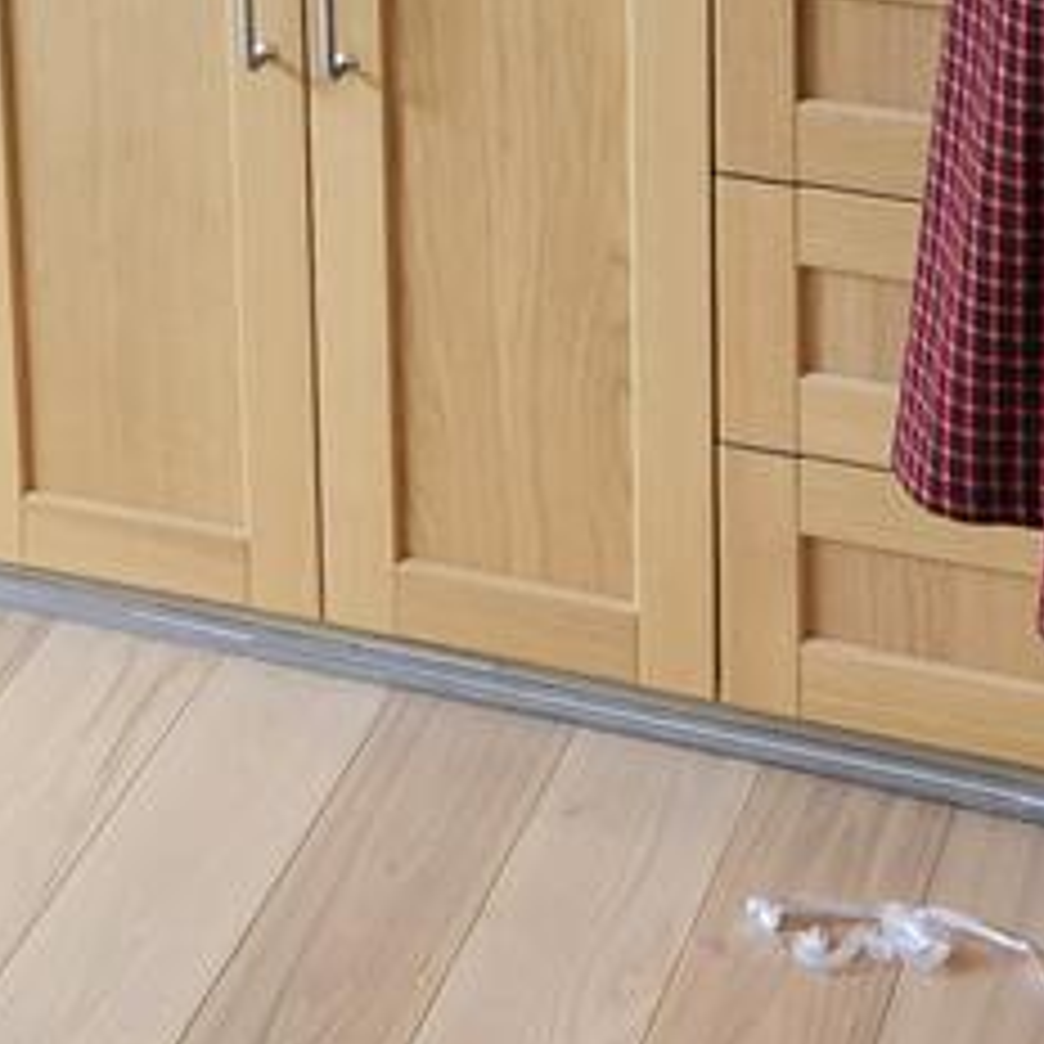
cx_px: 482
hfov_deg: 17.2
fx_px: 3446
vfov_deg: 15.3
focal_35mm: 101
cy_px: -738
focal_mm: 5.4
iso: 80
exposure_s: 1/100
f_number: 1.8
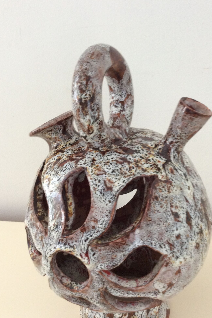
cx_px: 114
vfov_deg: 55.8
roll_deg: +5.2
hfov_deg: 38.9
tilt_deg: -21.3
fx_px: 300
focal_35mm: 34
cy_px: 156
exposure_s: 1/25
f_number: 2.4
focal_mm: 3.3
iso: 80
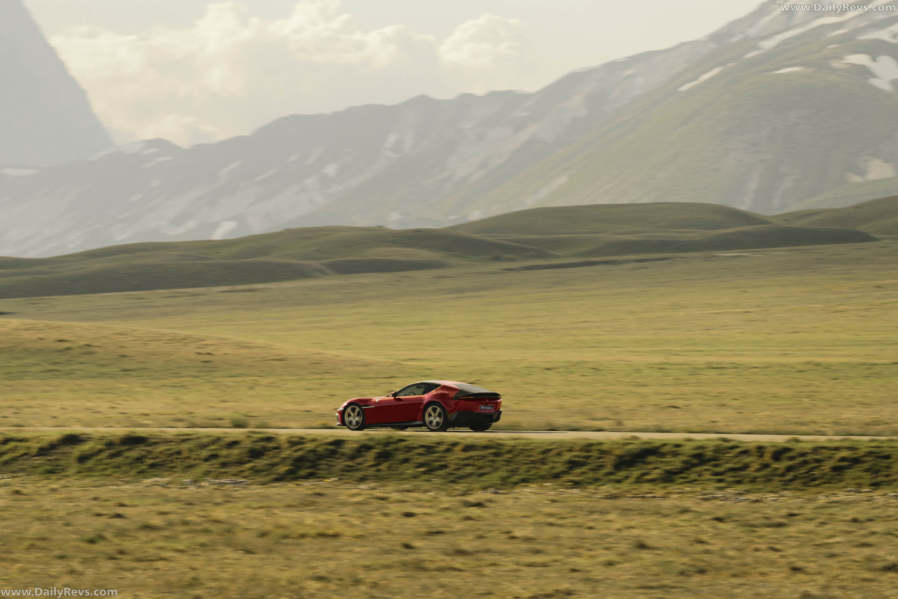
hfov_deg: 10.2
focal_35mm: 201
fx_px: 5013
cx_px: 447
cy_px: 300
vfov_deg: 6.8
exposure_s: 1/160
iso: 250
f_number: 5
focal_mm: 200
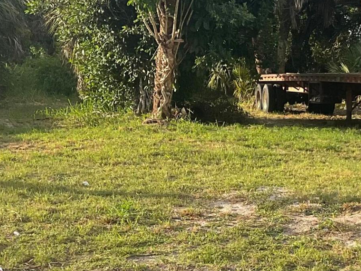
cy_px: 263
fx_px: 970
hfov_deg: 20.9
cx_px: 273
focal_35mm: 93
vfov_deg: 15.6
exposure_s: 1/580
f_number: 1.8
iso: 16
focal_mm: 3
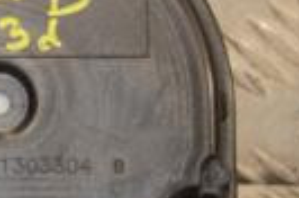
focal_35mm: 339
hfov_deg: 5.9
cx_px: -362
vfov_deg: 4.0
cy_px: 72
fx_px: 2809
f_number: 6.3
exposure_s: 1/200
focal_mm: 50
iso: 800
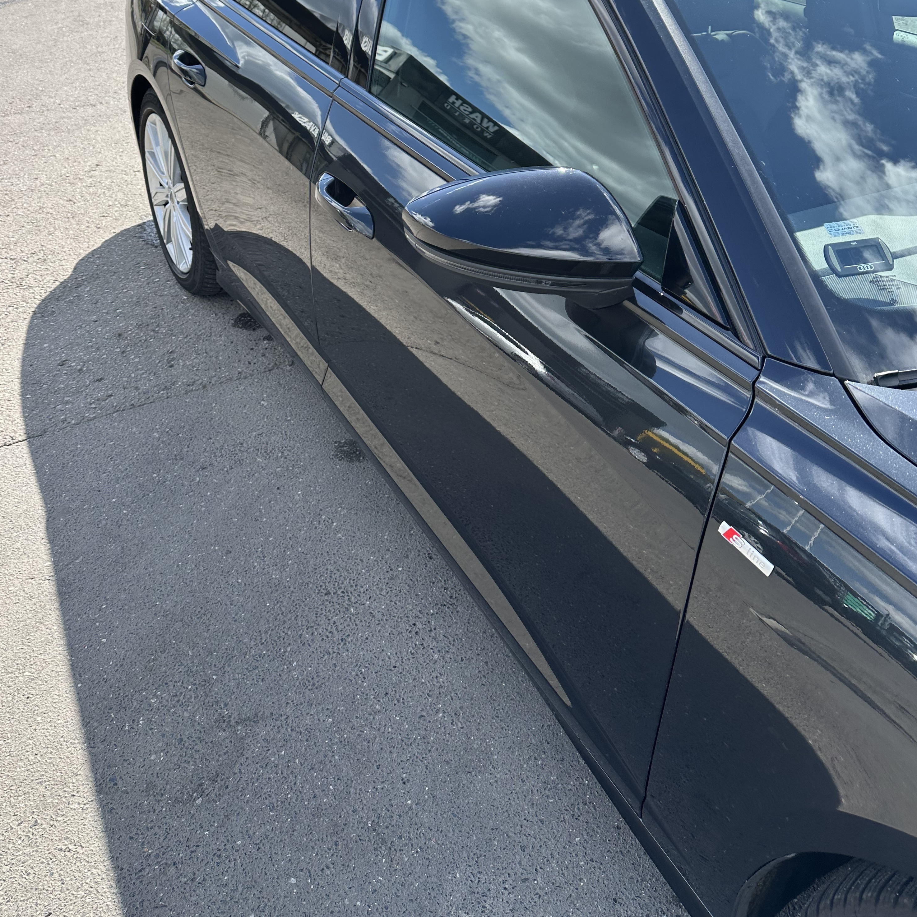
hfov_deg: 55.6
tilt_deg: -29.2
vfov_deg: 54.8
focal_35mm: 29
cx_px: 459
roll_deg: -3.8
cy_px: 325
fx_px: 869
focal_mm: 6.86
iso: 80
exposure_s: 1/1272
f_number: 1.78
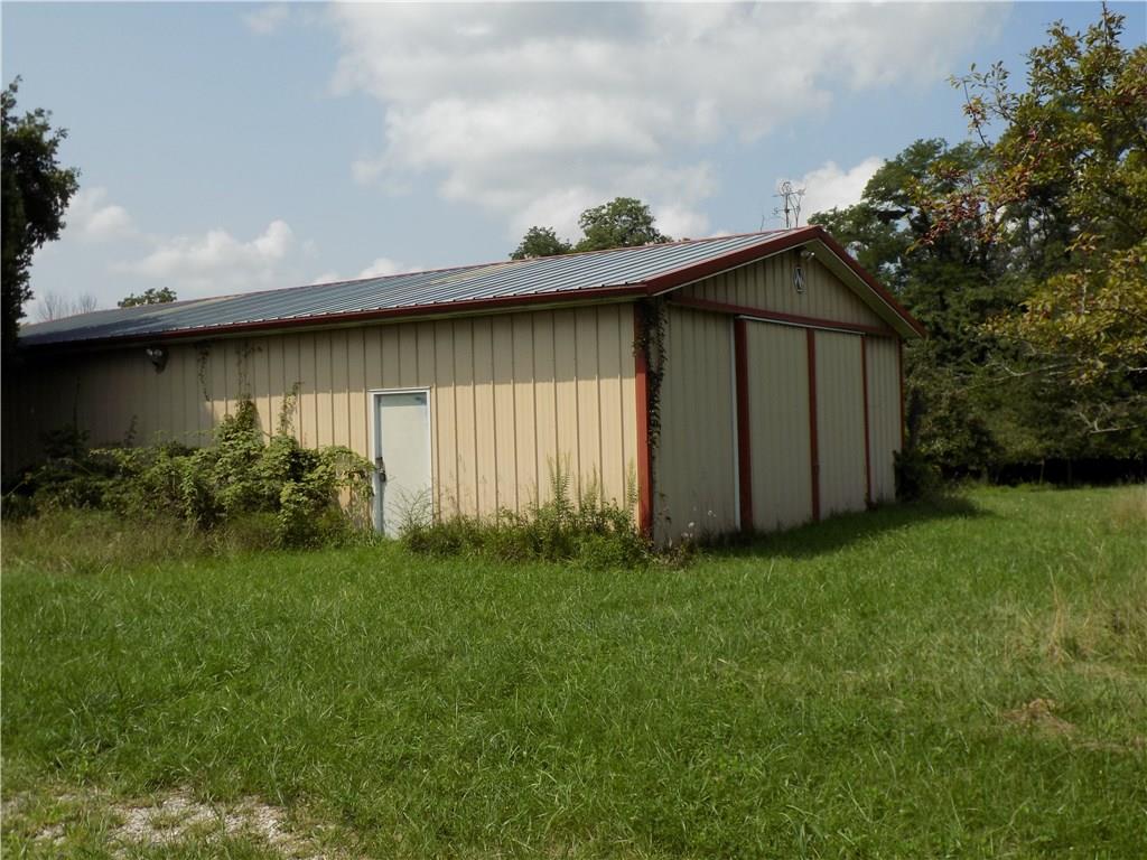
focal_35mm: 34
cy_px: 430
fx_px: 1127
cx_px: 574
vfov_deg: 41.8
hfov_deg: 54.0
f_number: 3.4
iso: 80
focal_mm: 6.1
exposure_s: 1/1250
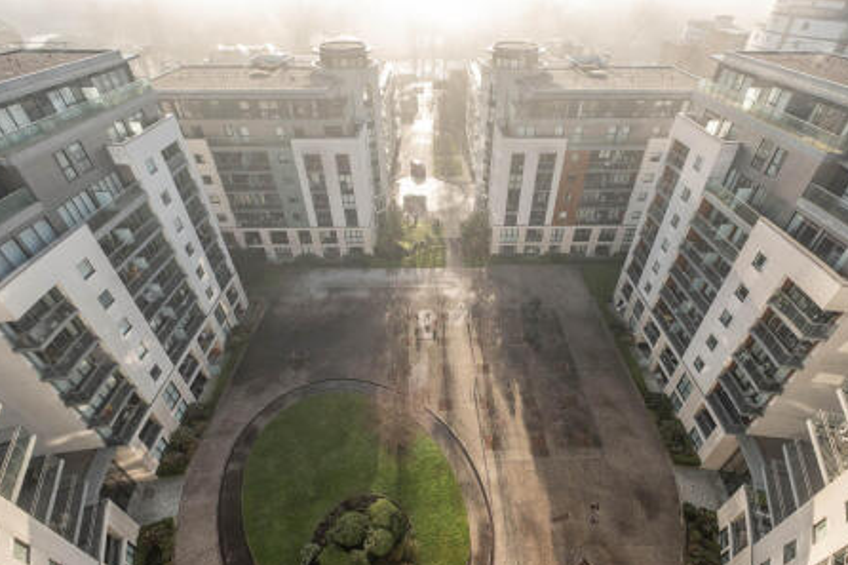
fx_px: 377
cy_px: 284
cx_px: 443
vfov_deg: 73.7
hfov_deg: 96.7
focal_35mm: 16
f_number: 6.4
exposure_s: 1/500
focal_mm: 10
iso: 320
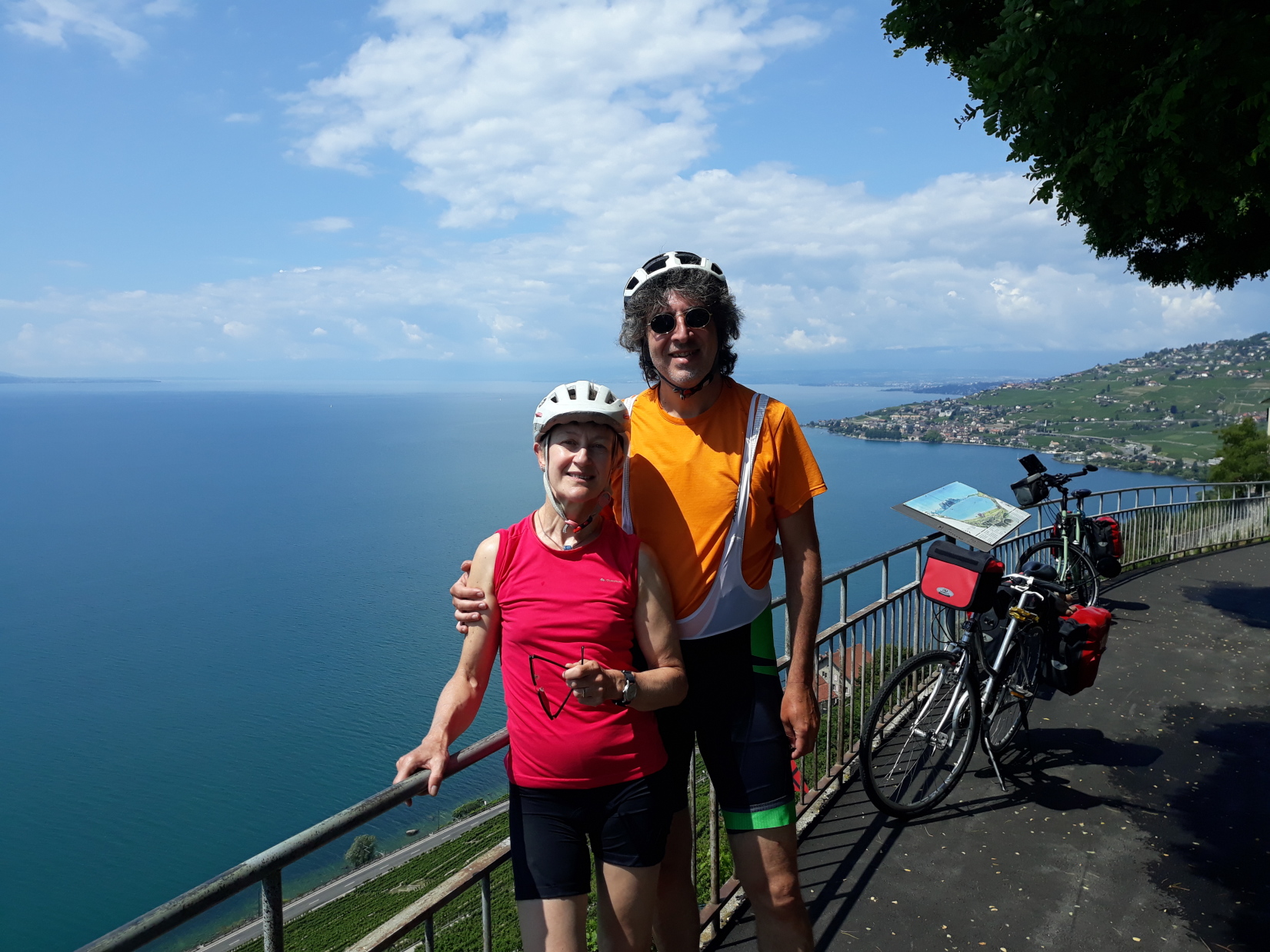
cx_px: 635
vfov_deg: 51.3
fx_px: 991
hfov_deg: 65.3
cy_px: 476
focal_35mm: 27
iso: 40
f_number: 1.7
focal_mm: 3.71
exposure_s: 1/2179
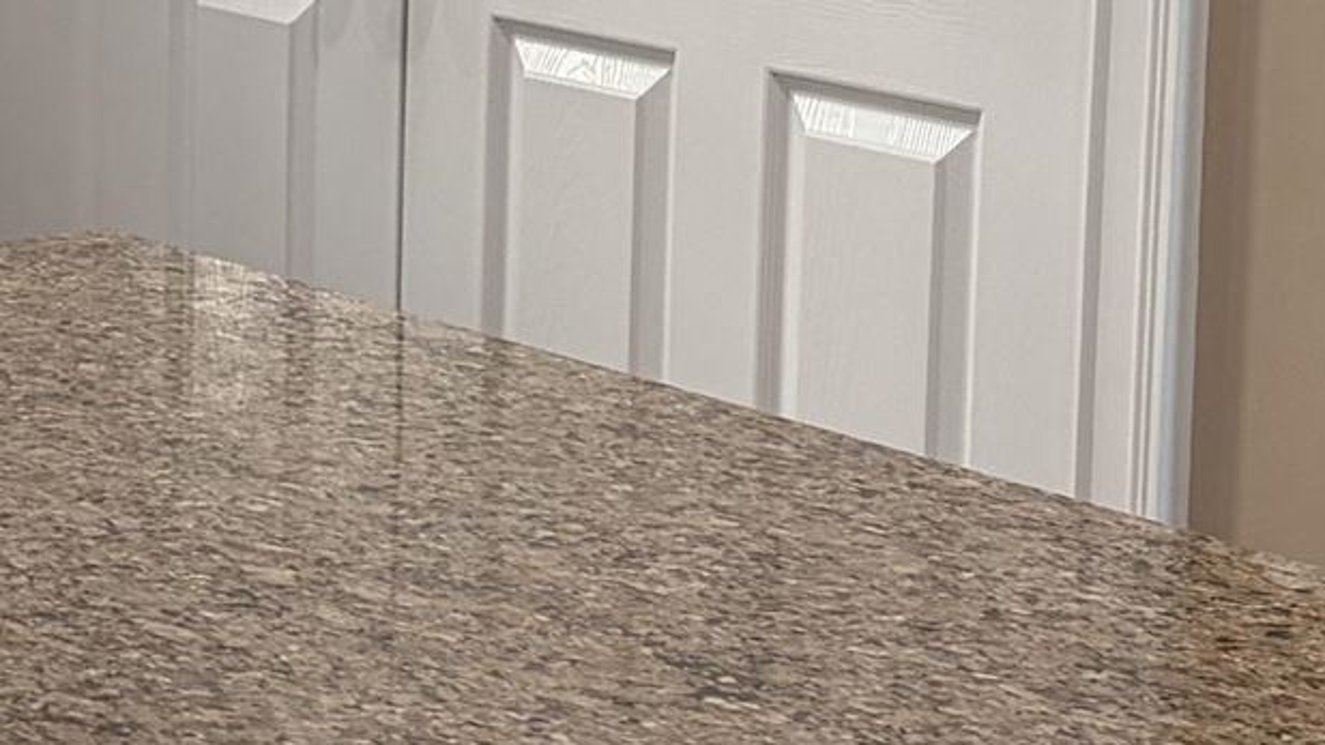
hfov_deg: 14.9
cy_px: -34
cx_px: -103
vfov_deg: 8.5
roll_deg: -0.4
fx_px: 4954
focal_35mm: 141
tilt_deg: -7.8
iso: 160
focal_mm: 5.96
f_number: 1.6
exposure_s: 1/120
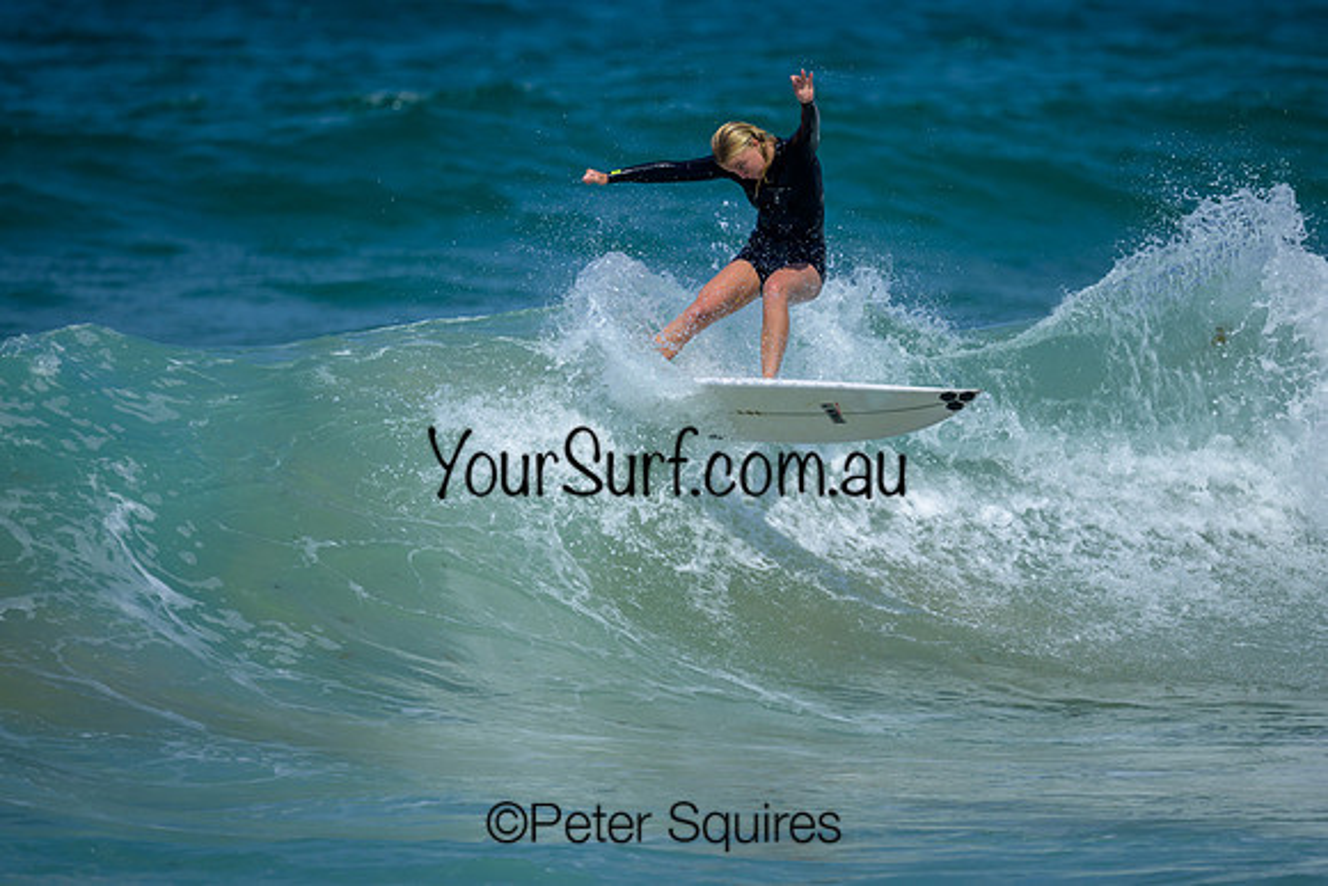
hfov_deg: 2.4
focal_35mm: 864
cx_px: 717
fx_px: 31869
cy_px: 413
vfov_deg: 1.6
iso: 220
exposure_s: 1/2500
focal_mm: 800
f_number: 6.3
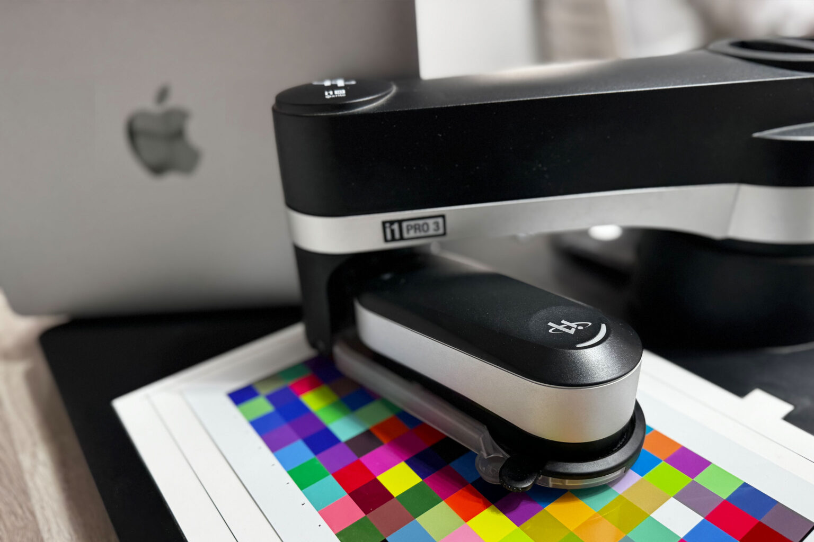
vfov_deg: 18.9
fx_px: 1628
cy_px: 271
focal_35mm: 72
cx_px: 407
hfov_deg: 28.1
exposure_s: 1/20
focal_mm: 48
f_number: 6.3
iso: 400
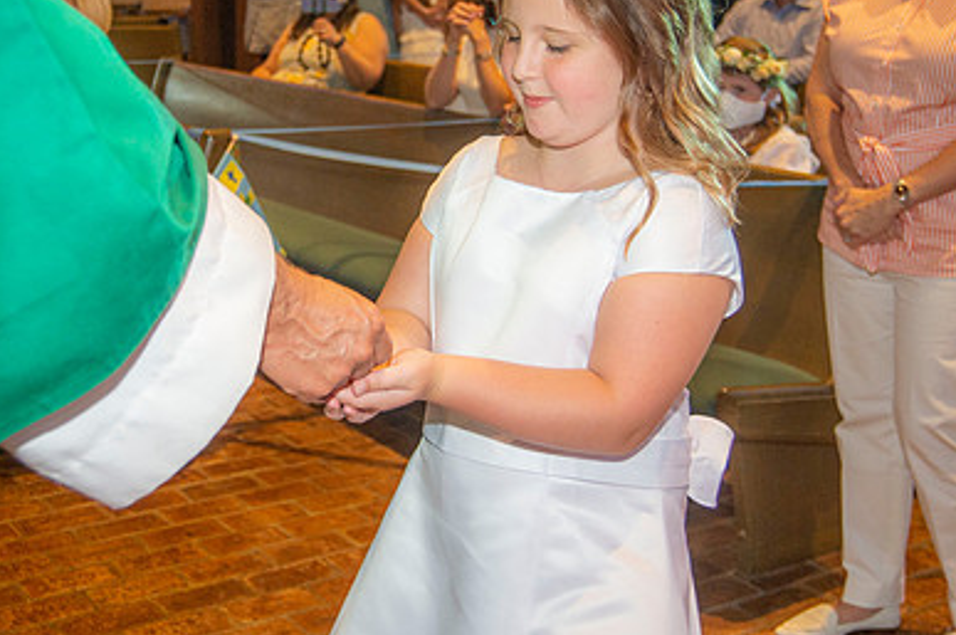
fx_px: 1512
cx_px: 351
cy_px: 185
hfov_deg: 34.9
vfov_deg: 23.5
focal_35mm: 57
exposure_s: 1/200
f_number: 5
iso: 1600
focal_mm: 38
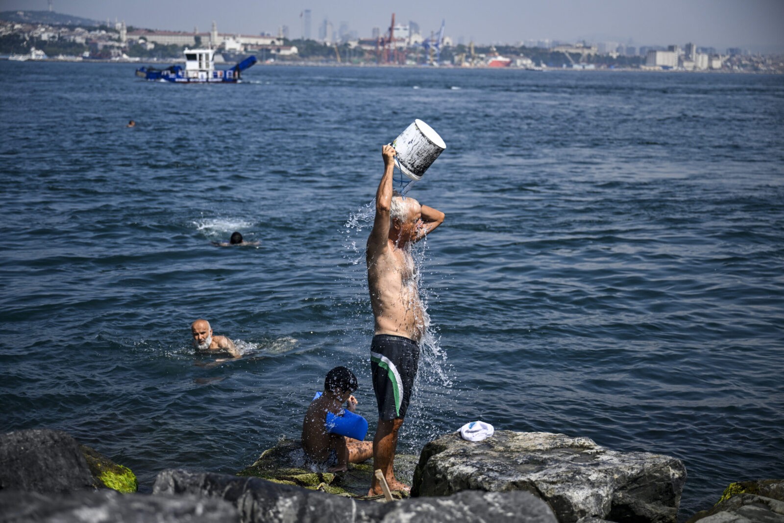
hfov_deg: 35.6
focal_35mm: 56
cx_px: 392
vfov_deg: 24.2
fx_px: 1220
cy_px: 262
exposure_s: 1/6400
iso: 250
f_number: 2.8
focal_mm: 56
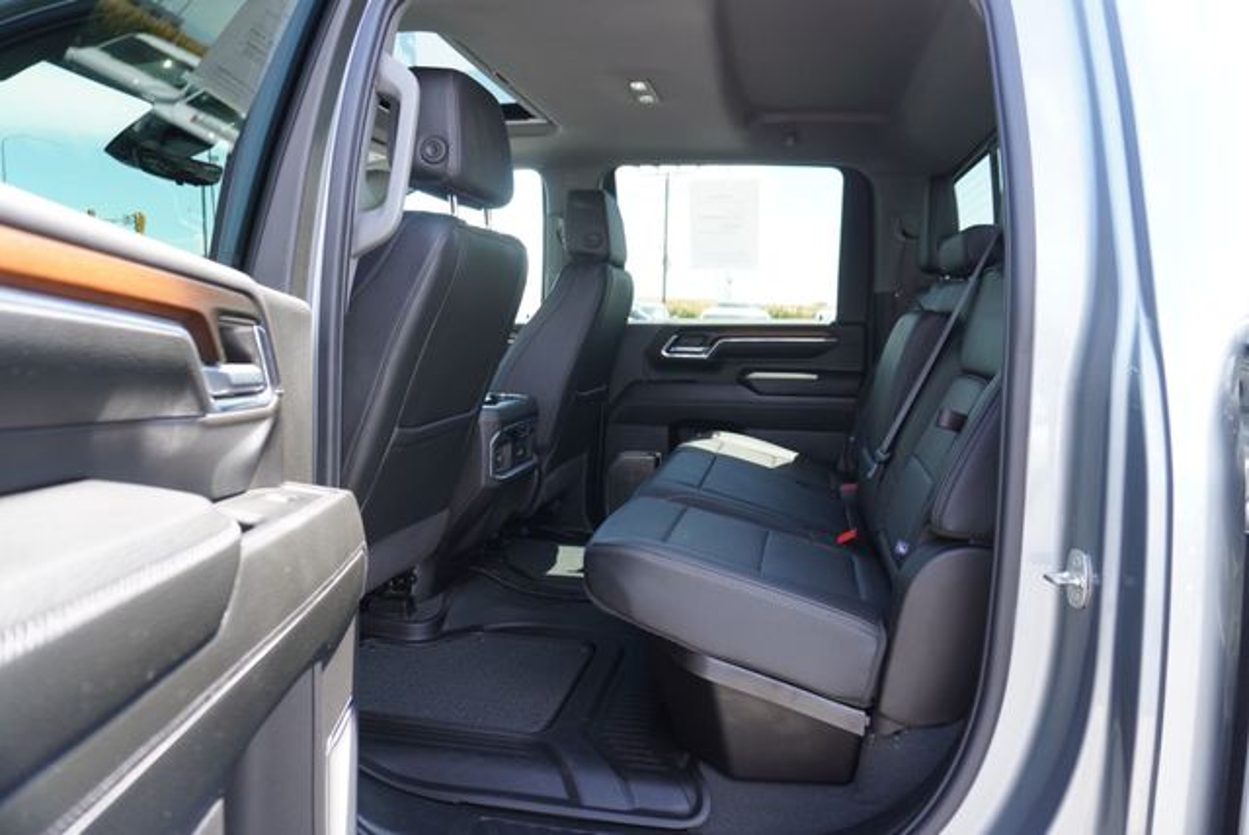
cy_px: 418
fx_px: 833
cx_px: 624
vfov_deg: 53.2
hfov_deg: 73.7
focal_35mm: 24
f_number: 4
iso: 100
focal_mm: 16
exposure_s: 1/60
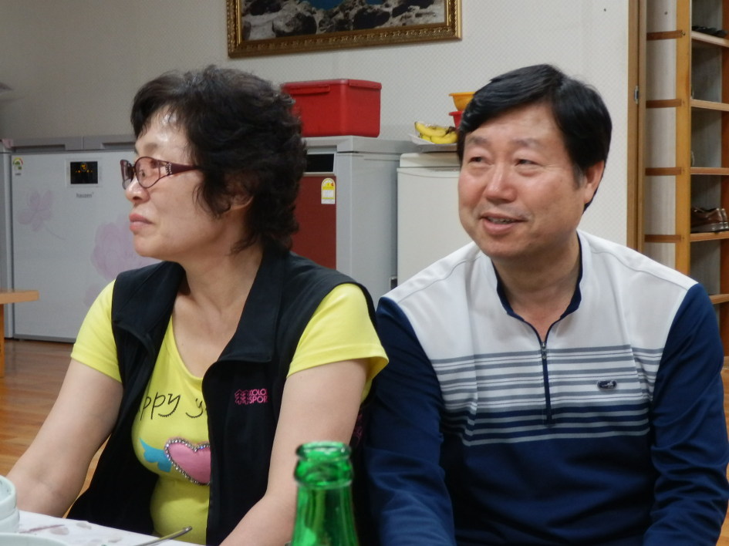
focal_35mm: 60
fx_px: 1263
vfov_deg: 24.4
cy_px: 273
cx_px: 364
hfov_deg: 32.2
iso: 400
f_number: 4.2
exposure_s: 1/20
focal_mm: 10.8
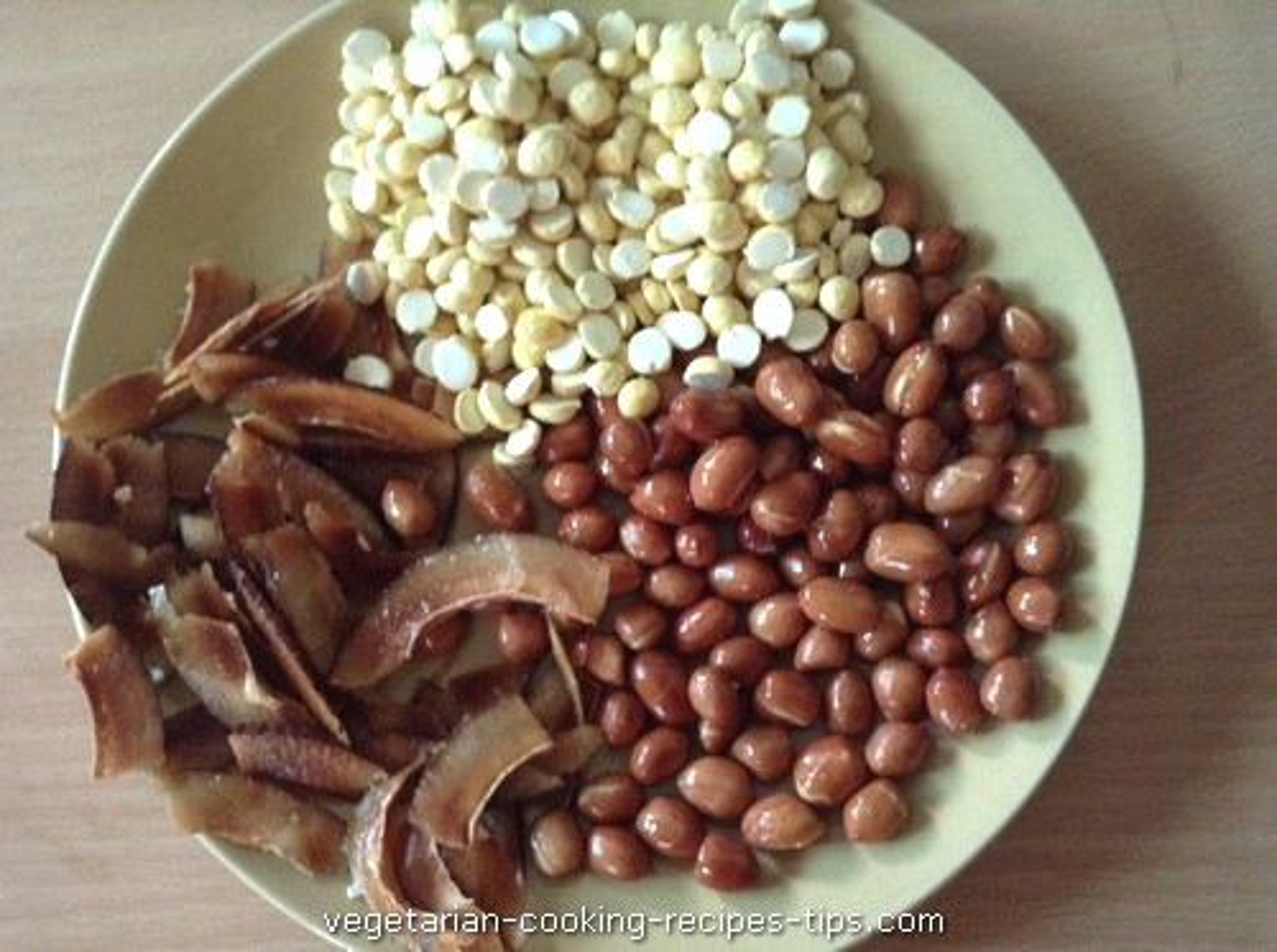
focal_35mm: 33
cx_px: 638
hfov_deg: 55.4
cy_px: 476
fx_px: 1215
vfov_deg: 42.8
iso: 320
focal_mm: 3.3
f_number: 2.4
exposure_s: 1/15
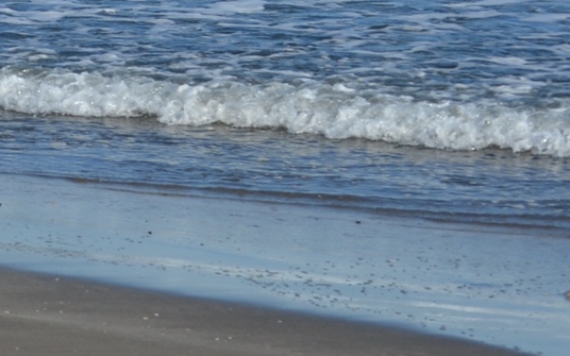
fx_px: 5611
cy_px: -136
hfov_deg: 5.7
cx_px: -608
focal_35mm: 361
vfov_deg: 3.6
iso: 100
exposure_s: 1/320
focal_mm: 55
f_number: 9
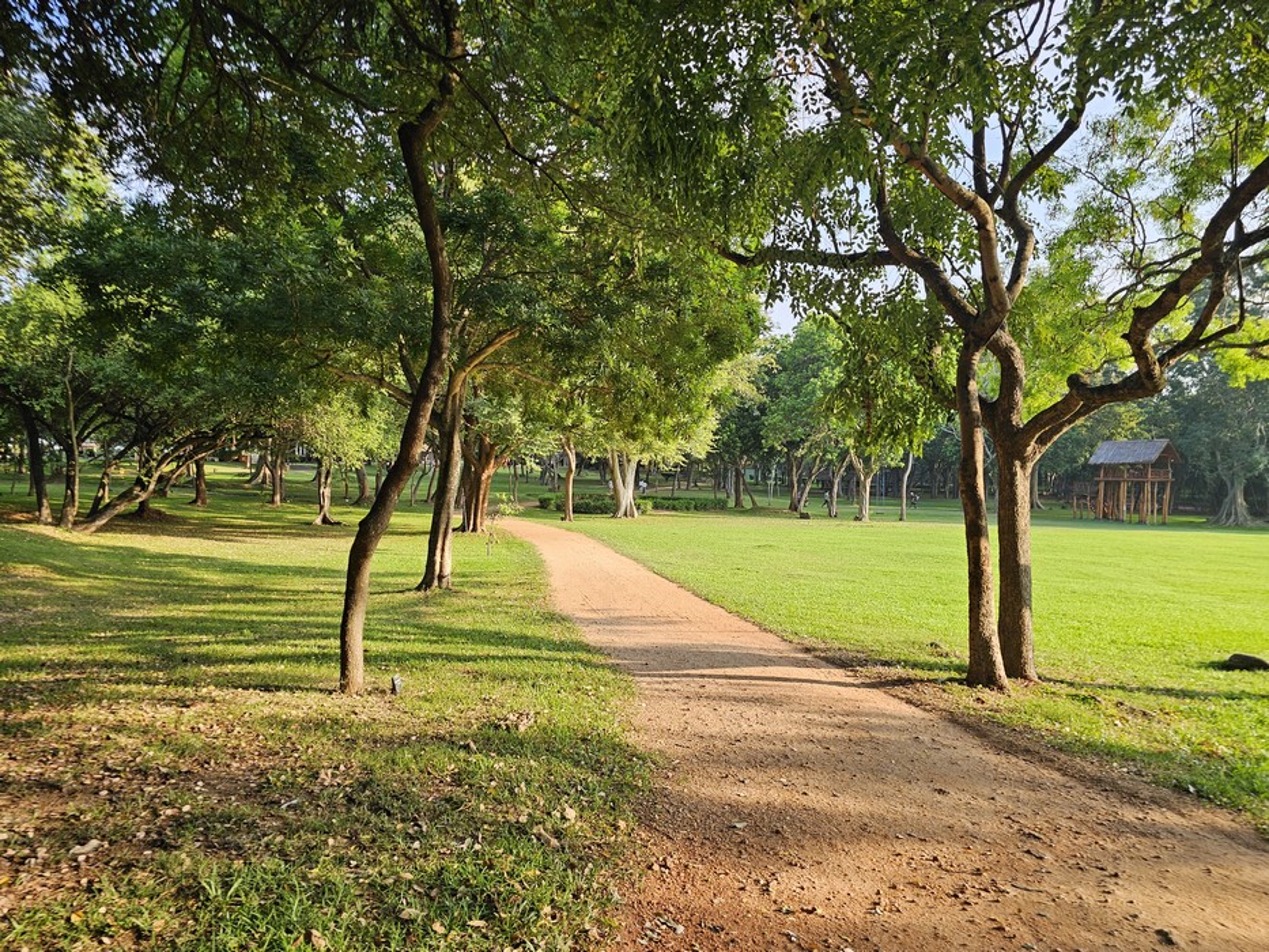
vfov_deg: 58.9
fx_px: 843
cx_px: 634
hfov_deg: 73.9
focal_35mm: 23
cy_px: 476
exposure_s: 1/100
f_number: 1.7
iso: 12
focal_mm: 6.3
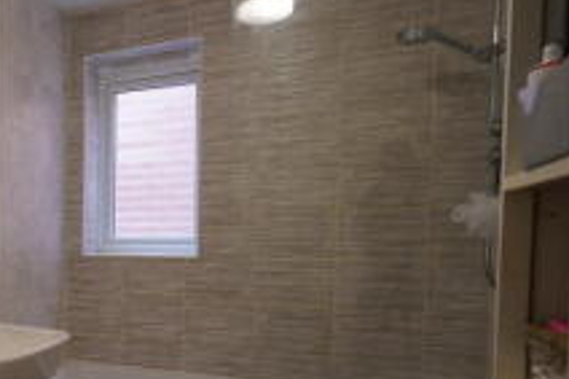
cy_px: 265
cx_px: 8
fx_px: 569
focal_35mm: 36
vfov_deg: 36.3
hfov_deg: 45.4
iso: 4000
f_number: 4
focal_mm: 16
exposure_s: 1/160
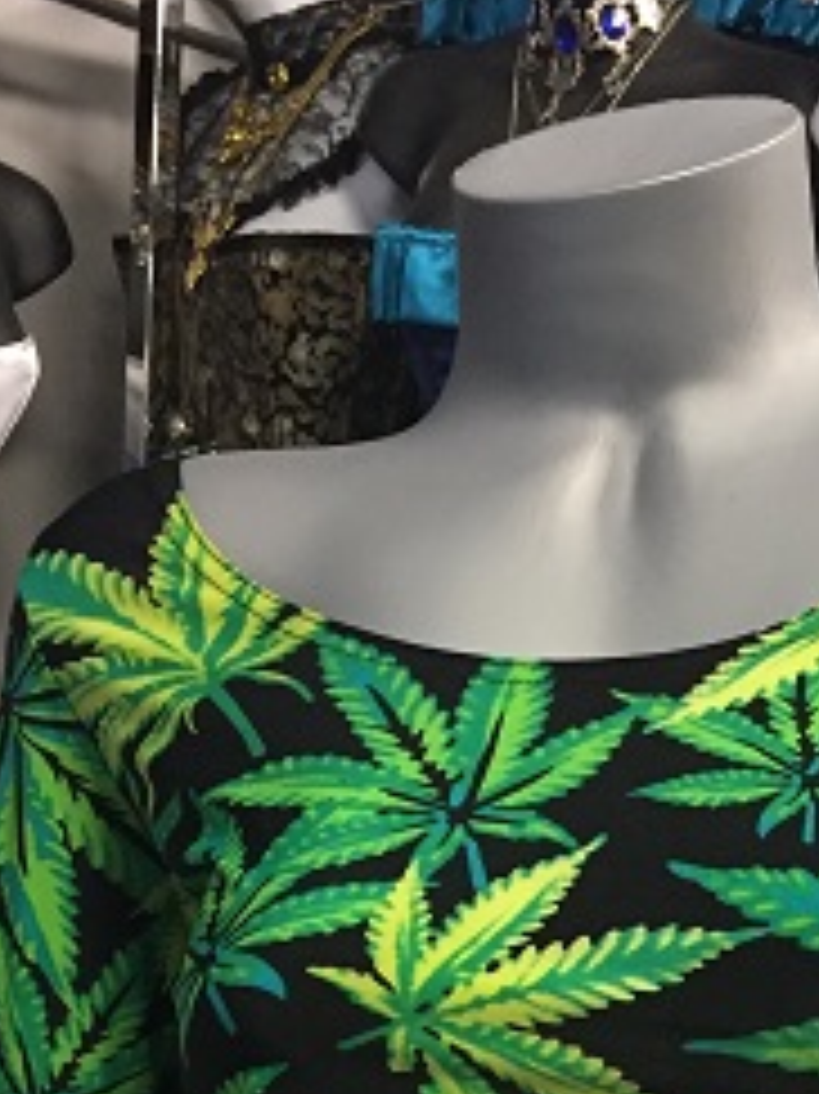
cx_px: 644
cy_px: 1402
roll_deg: -4.5
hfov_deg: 18.7
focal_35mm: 78
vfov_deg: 22.5
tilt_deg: -16.7
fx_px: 2463
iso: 160
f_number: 2.2
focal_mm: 4.15
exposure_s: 1/30
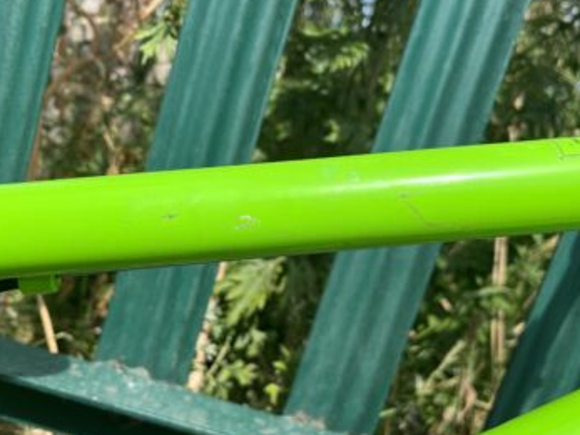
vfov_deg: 39.6
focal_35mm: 36
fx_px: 603
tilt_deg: -10.3
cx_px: 262
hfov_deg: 51.3
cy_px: 223
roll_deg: -15.6
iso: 50
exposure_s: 1/2410
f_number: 1.6
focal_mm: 5.1
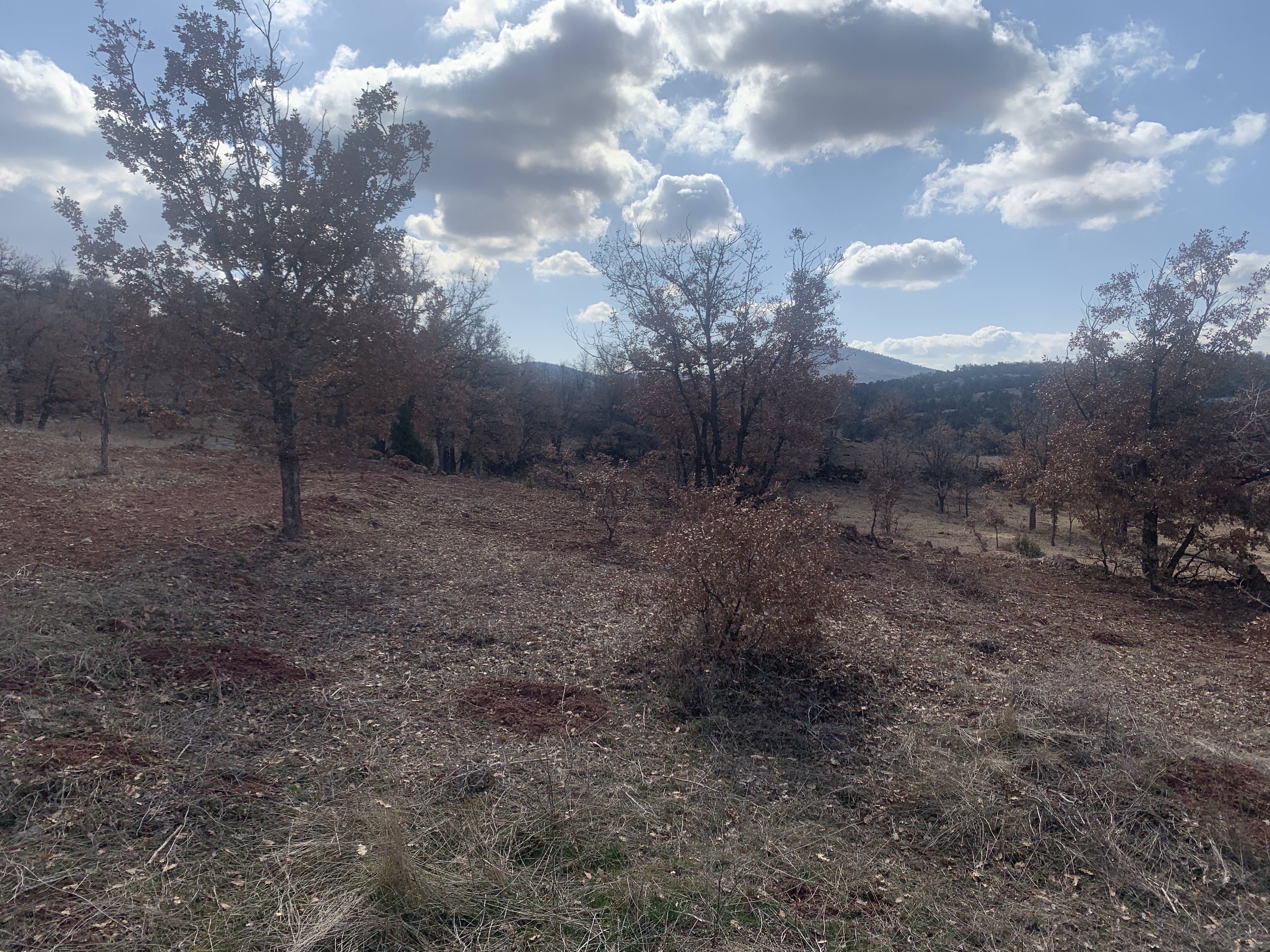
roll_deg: -1.1
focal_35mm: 26
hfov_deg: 67.3
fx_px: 954
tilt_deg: -1.7
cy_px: 476
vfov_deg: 53.1
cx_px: 635
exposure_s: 1/3650
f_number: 1.8
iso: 25
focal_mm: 4.25
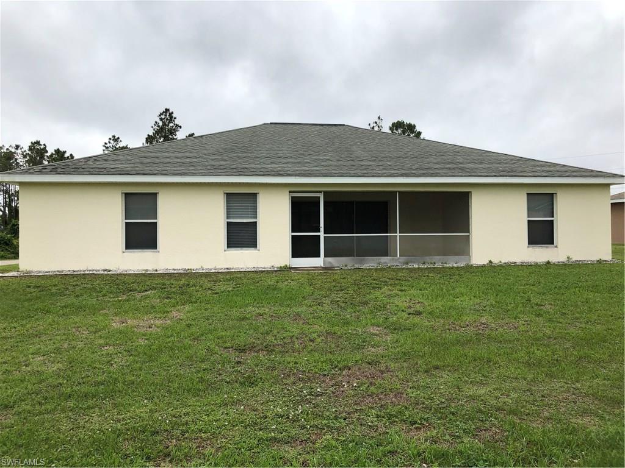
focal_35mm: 28
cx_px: 312
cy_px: 234
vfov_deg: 49.7
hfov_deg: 63.4
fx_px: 506
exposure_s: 1/1600
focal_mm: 4
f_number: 1.8
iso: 20
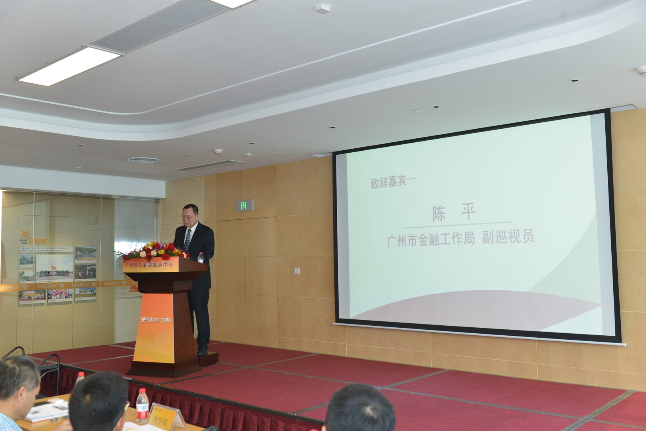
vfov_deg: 37.9
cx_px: 323
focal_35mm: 35
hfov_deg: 54.4
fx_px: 628
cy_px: 216
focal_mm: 35
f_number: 5.6
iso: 800
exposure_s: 1/100
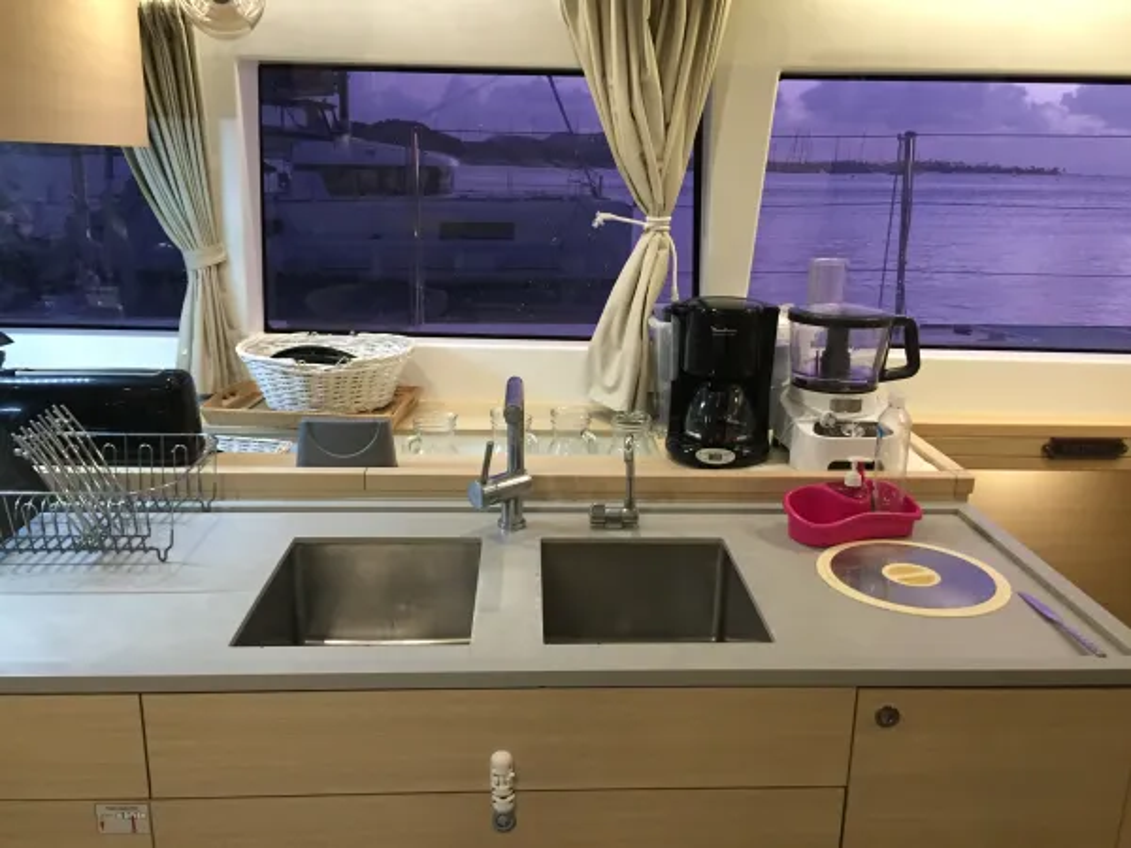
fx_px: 948
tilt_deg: -14.5
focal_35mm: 29
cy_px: 424
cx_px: 566
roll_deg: -4.4
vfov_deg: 48.2
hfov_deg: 61.7
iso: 250
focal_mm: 4.15
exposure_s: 1/33
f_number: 2.2
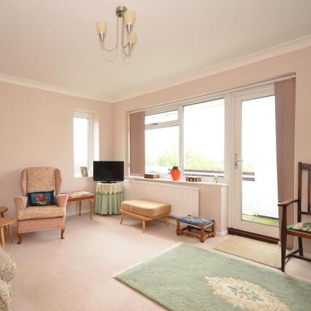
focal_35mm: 22
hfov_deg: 69.4
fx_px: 220
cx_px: 117
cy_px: 156
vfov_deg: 70.5
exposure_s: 1/40
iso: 200
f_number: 5
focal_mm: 11
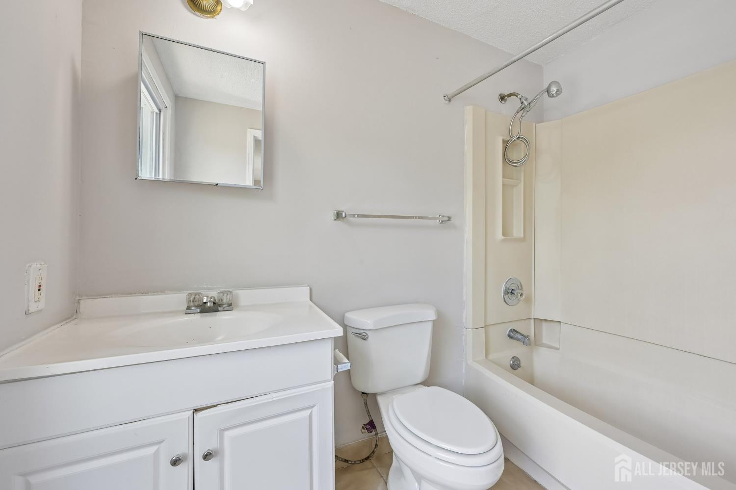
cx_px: 368
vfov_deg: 81.2
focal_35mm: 14
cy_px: 245
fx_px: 286
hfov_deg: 104.3
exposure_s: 1/40
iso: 400
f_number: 11
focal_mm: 14
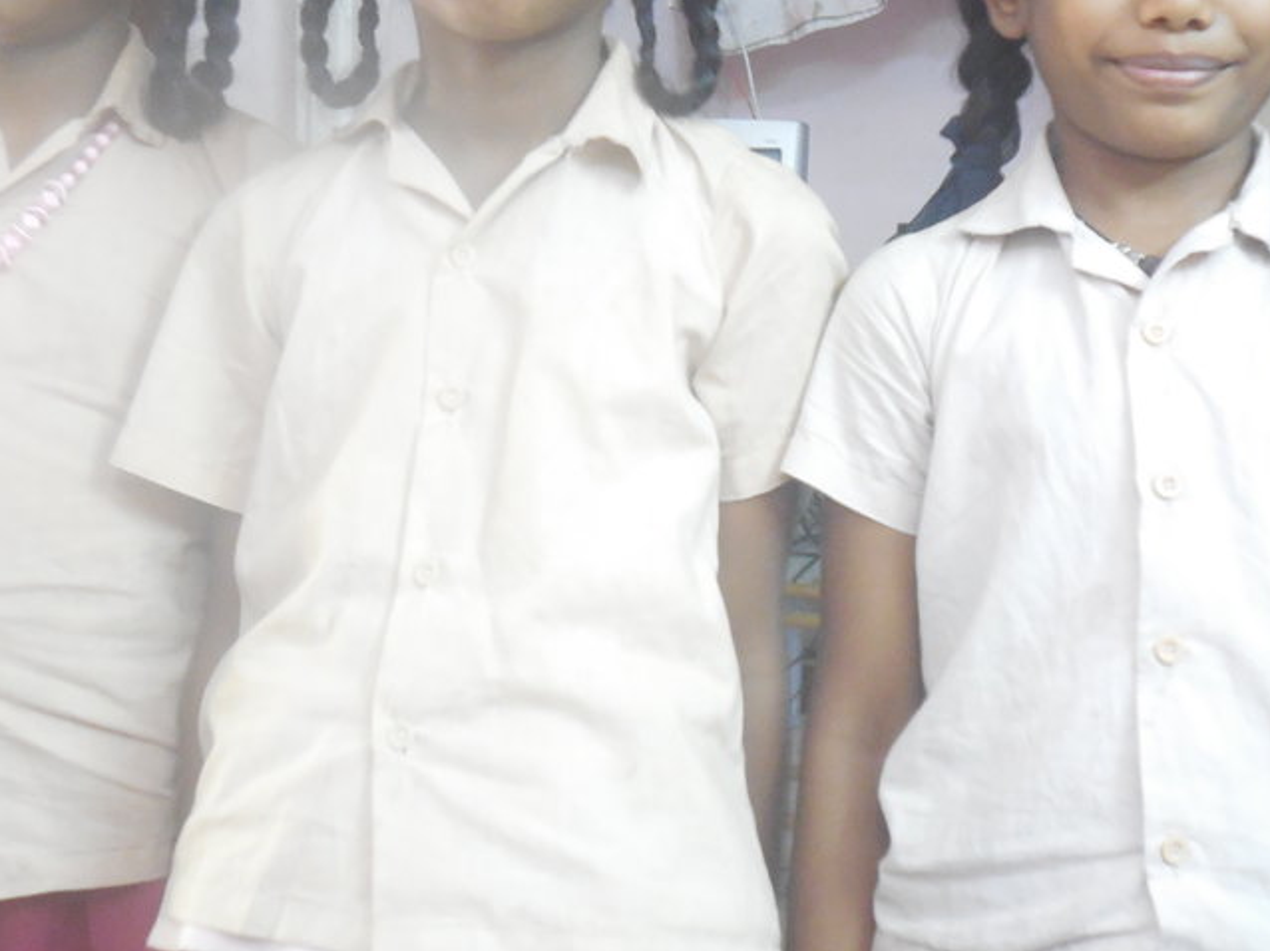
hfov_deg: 31.7
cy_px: 237
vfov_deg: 23.8
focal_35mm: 61
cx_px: 557
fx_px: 2237
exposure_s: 1/4
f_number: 4.2
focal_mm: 6.8
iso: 800
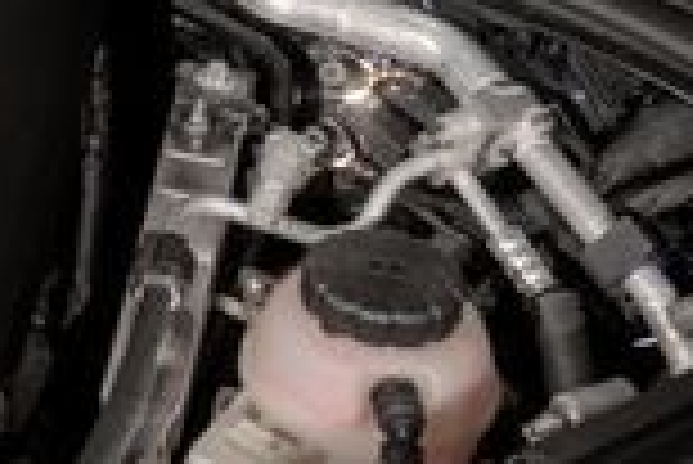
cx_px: -567
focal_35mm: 145
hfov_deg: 12.8
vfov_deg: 9.4
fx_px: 2794
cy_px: -52
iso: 320
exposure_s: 1/50
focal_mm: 35
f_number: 5.6
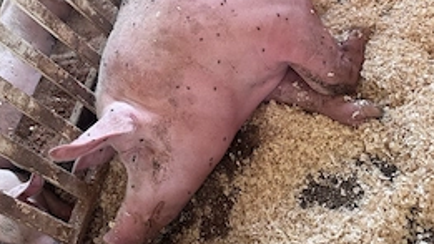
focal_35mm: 40
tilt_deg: -37.7
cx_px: 195
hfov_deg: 50.4
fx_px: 460
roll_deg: +36.4
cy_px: -12
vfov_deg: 27.6
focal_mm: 6.86
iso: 320
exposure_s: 1/60
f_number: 1.78
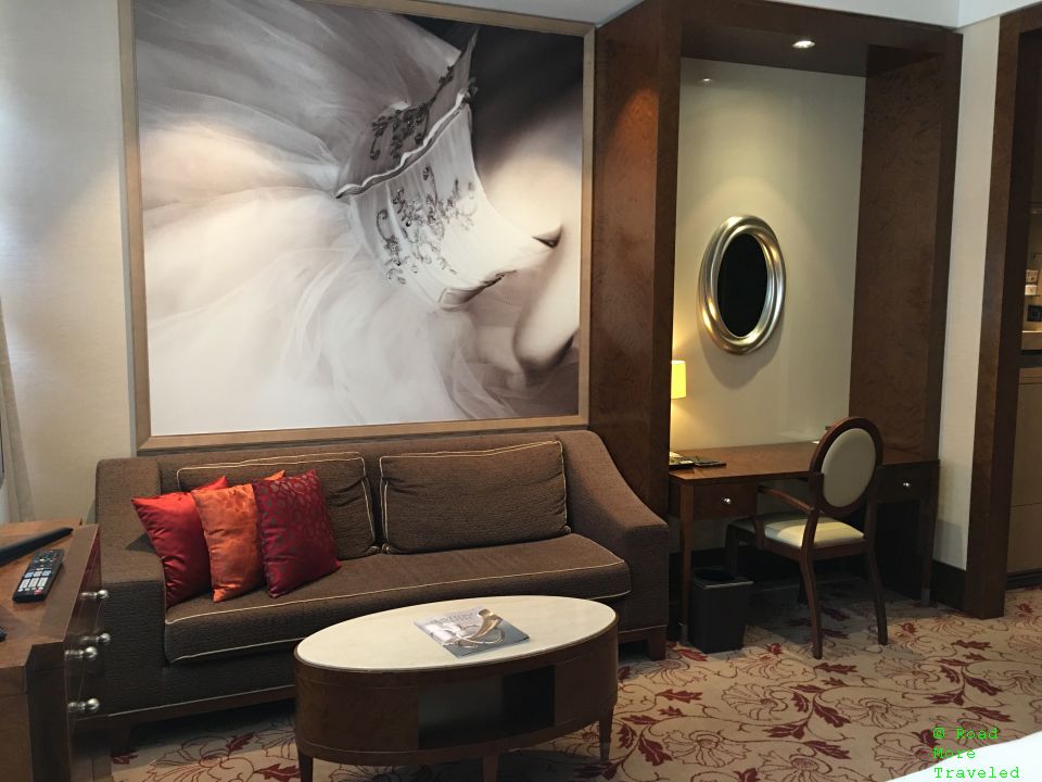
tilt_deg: -5.3
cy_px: 391
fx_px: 873
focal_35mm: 29
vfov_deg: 48.2
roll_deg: +0.0
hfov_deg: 61.7
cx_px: 521
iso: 100
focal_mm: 4.15
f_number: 2.2
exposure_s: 1/17
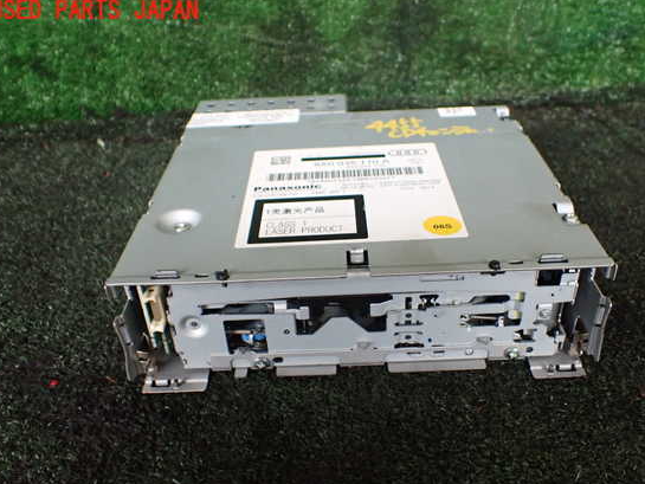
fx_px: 615
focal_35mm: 33
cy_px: 263
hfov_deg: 55.3
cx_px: 338
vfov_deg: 42.9
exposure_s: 1/125
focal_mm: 5.4
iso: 500
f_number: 2.3
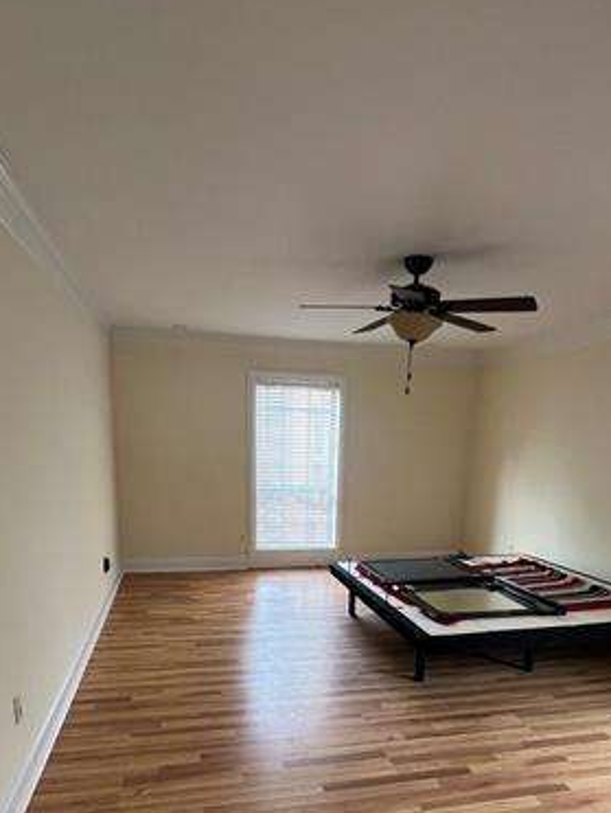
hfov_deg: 63.5
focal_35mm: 21
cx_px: 311
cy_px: 561
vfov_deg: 75.7
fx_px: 493
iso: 160
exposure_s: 1/60
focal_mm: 1.57
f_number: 1.8
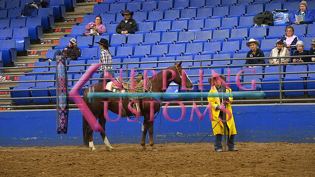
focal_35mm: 118
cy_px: 94
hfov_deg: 18.2
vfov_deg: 10.3
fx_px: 985
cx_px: 157
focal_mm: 112
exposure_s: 1/400
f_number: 2.8
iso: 3200
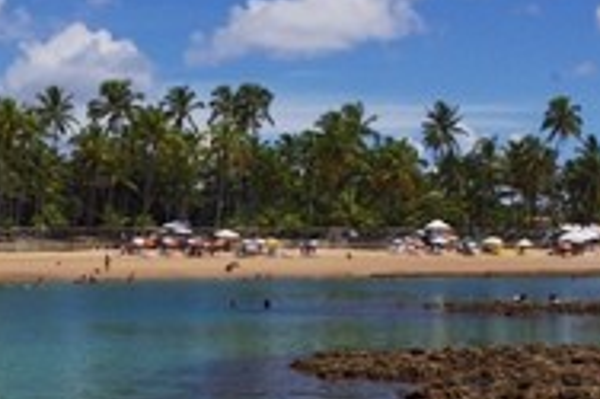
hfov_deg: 23.2
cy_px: 308
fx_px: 1432
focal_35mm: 86
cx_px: 86
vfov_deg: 15.8
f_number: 14
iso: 200
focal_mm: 24.38
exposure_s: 1/500
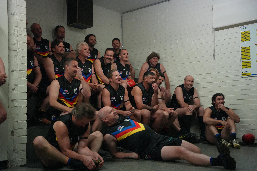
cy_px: 86
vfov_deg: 29.2
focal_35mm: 46
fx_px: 328
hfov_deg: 42.7
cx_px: 128
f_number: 3.5
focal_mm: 46
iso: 12800
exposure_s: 1/160
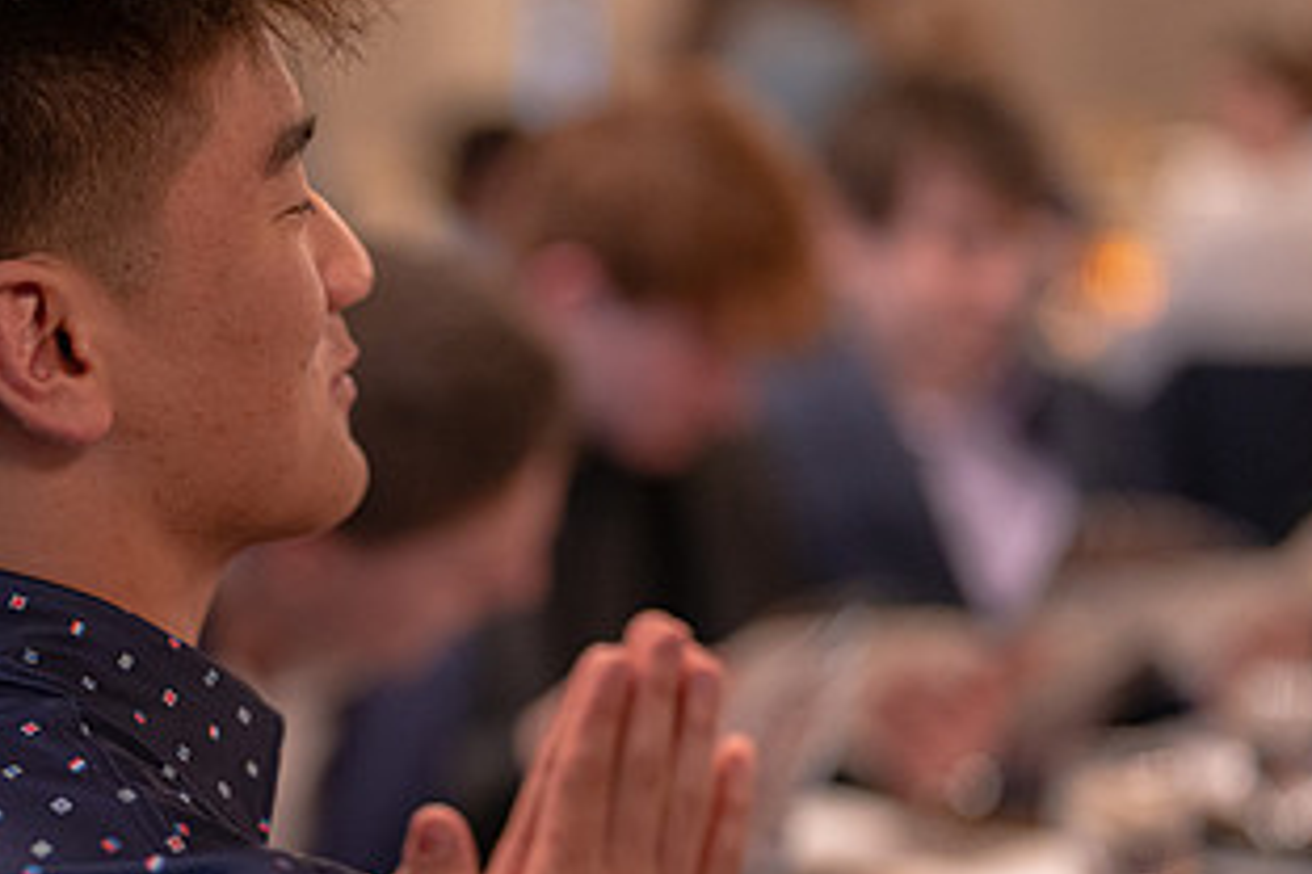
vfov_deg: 14.6
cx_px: 341
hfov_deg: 21.7
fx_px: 3389
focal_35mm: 93
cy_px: 653
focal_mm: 50
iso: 1250
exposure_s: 1/320
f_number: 1.2
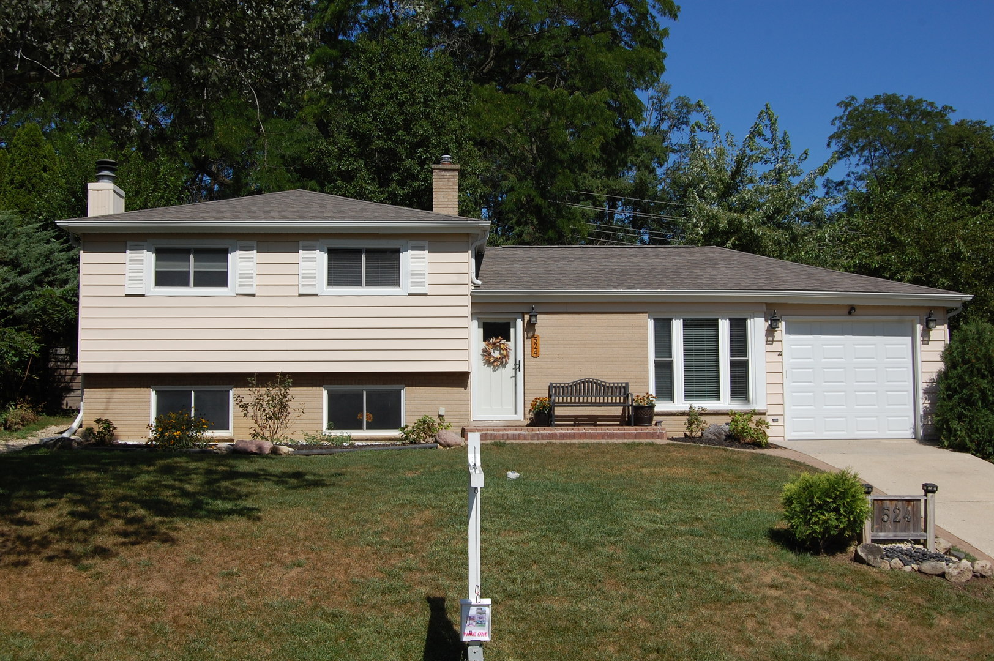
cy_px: 330
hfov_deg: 46.4
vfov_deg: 31.8
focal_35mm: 42
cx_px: 497
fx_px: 1159
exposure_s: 1/500
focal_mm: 28
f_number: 11
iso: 200
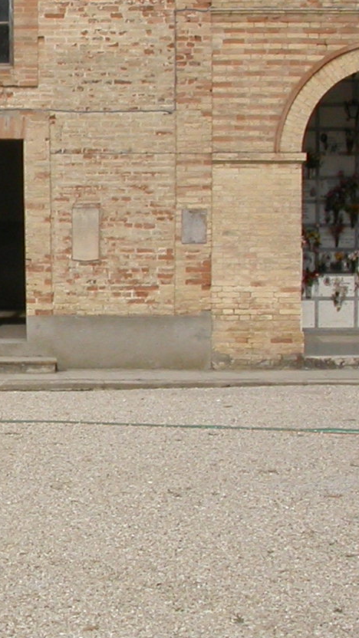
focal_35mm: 113
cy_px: 228
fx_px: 1912
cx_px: -167
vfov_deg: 18.9
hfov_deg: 10.4
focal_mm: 7.85
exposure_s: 1/492
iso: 100
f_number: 7.5
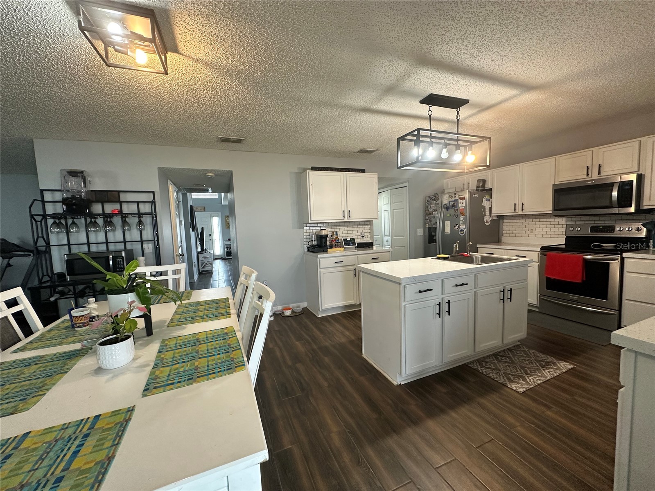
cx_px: 328
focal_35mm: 14
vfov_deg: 85.7
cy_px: 246
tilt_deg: -4.8
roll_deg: +1.9
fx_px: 265
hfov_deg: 102.1
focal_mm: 2.22
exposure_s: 1/120
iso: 250
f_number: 2.2
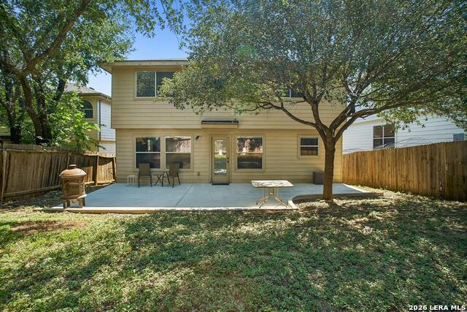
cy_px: 156
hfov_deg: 93.3
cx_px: 234
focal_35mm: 17
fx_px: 221
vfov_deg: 70.5
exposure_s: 1/125
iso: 320
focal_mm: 17
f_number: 7.1
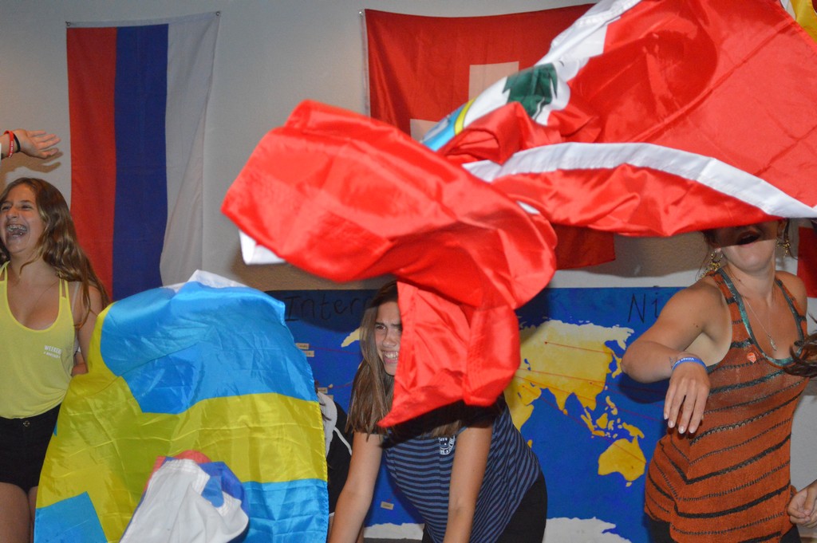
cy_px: 272
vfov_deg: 18.9
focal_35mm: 72
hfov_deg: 28.1
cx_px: 408
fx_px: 1633
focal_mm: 48
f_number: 5.6
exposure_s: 1/160
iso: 3200
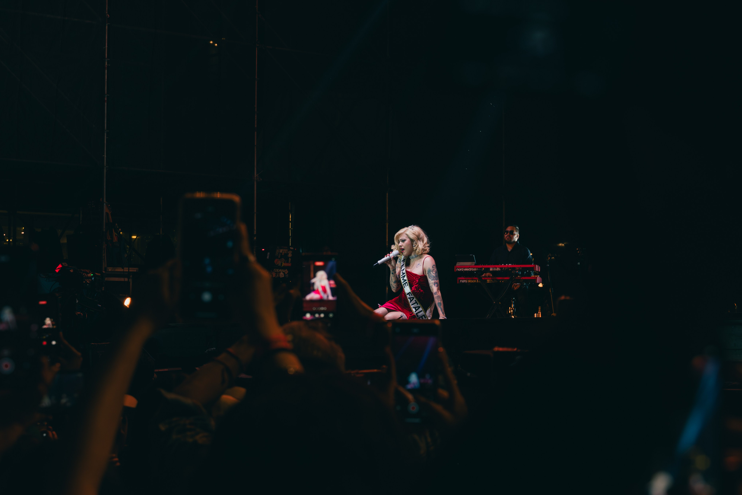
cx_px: 370
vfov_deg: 17.1
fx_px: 1649
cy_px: 248
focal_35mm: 80
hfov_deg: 25.4
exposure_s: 1/160
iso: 1250
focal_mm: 75
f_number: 7.1
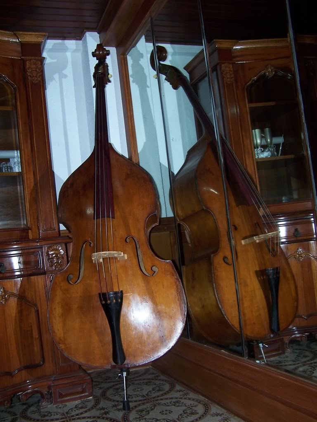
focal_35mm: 38
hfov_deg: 37.7
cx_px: 158
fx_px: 464
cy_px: 211
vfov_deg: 49.0
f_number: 2.8
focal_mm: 6.3
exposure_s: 1/60
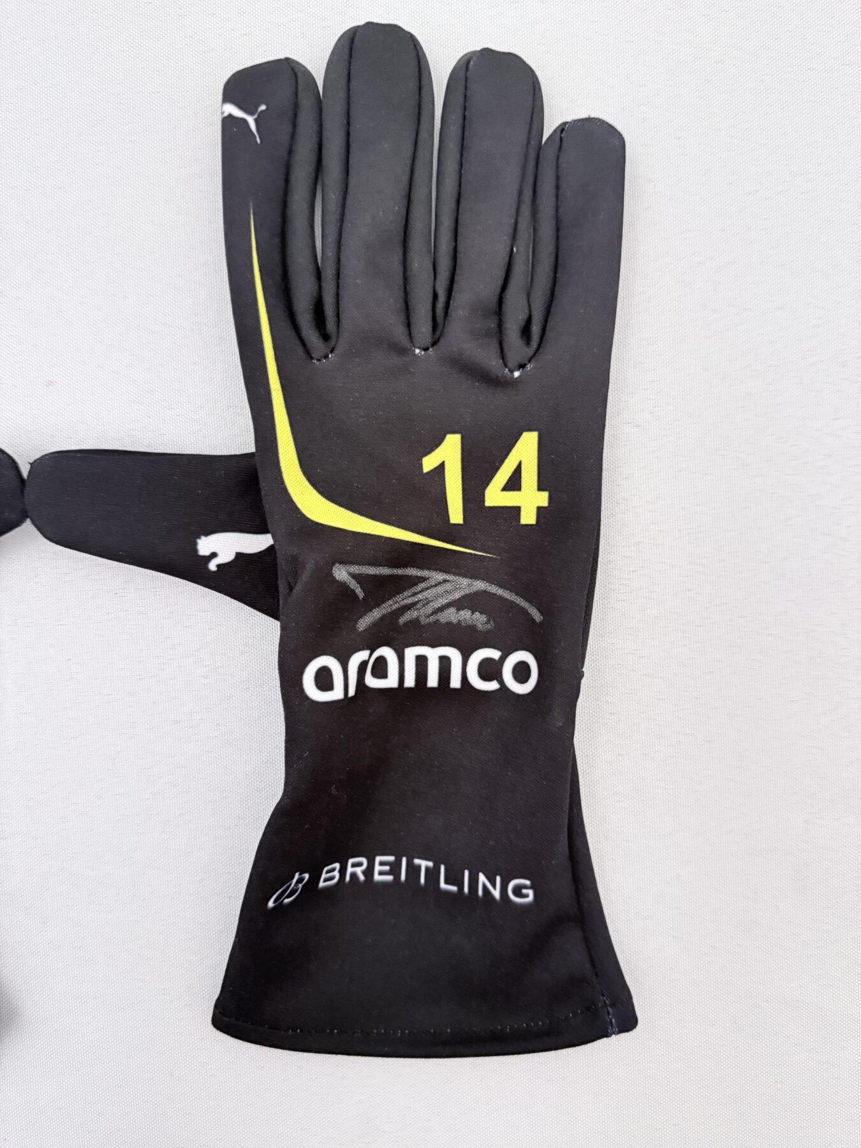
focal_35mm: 24
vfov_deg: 71.6
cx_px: 430
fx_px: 796
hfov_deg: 56.8
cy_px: 574
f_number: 1.78
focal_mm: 6.76
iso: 1000
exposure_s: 1/33
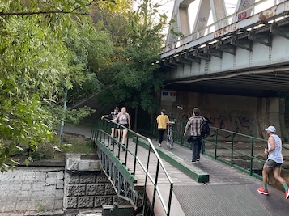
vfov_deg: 29.4
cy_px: 74
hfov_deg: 38.0
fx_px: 409
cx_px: 216
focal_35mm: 49
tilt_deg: +6.0
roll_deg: -3.3
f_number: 1.6
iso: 40
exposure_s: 1/121
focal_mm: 4.2
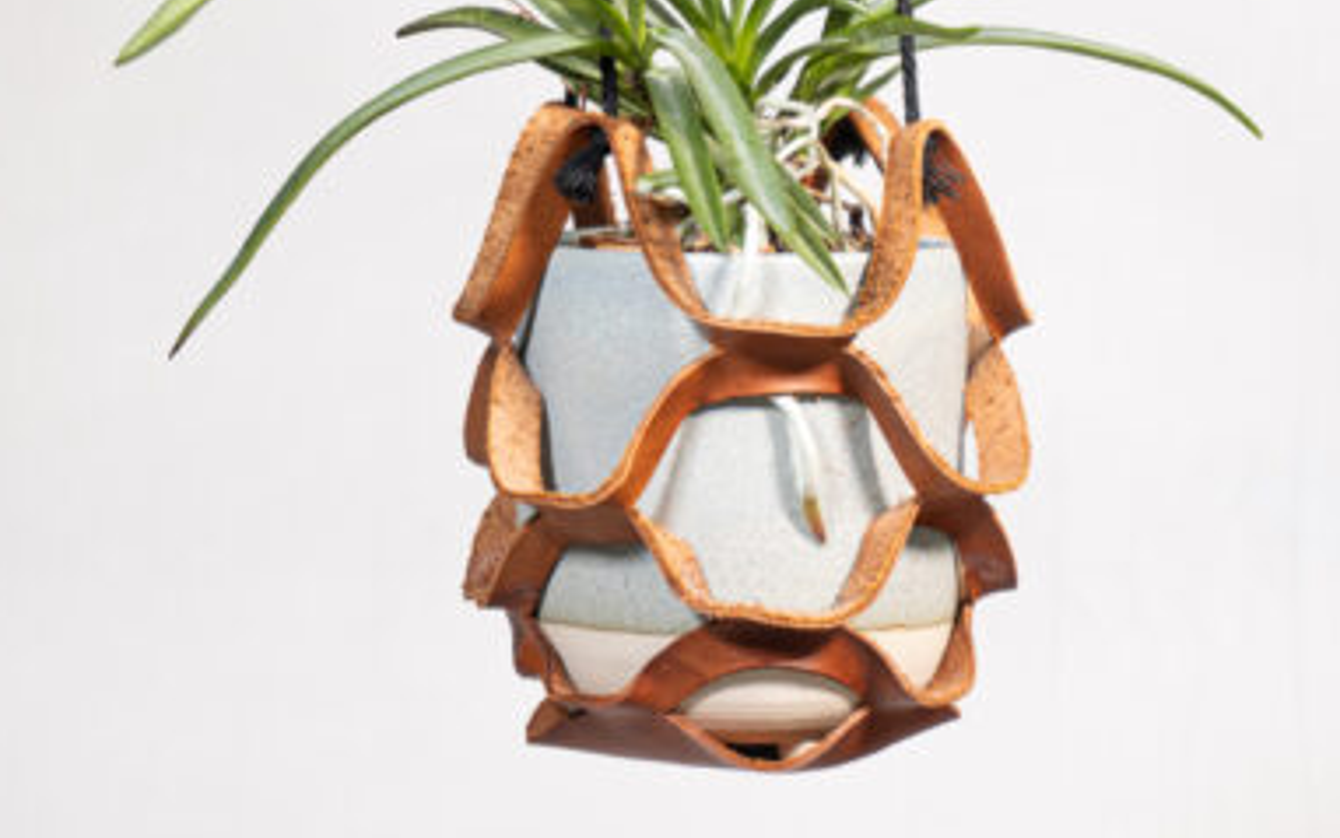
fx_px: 4384
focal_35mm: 120
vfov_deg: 10.9
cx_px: 947
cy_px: 224
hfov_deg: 17.3
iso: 400
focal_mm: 50
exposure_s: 1/40
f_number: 5.6
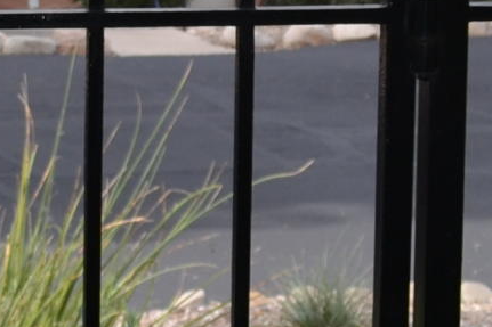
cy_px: -43
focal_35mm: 188
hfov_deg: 10.3
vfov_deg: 7.3
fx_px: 2568
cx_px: -380
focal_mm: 18
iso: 100
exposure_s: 1/200
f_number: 5
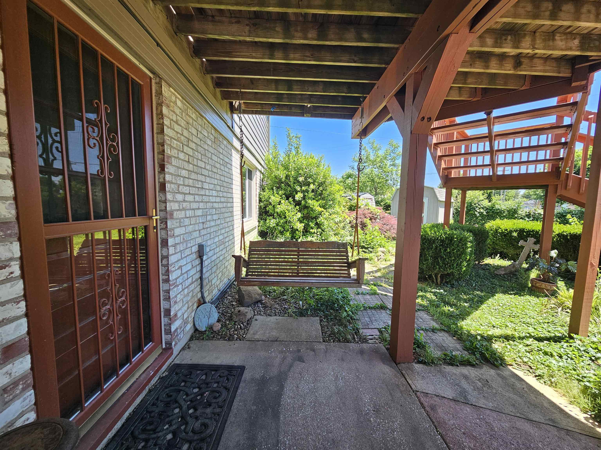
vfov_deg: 89.9
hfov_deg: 106.2
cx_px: 300
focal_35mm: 13
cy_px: 225
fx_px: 226
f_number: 2.2
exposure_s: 1/248
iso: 50
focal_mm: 2.2
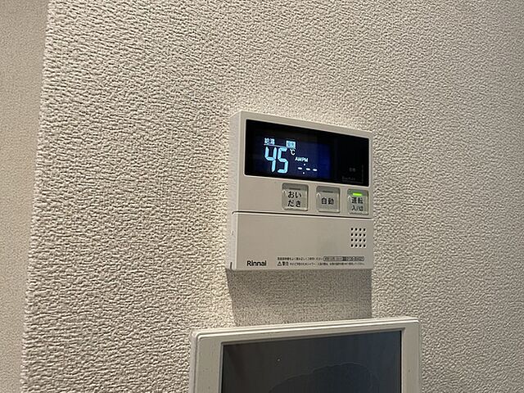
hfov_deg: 67.3
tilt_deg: +5.7
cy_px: 196
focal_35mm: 26
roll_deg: -1.0
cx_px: 262
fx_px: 394
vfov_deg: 53.1
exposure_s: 1/60
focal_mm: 4.2
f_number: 1.6
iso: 80
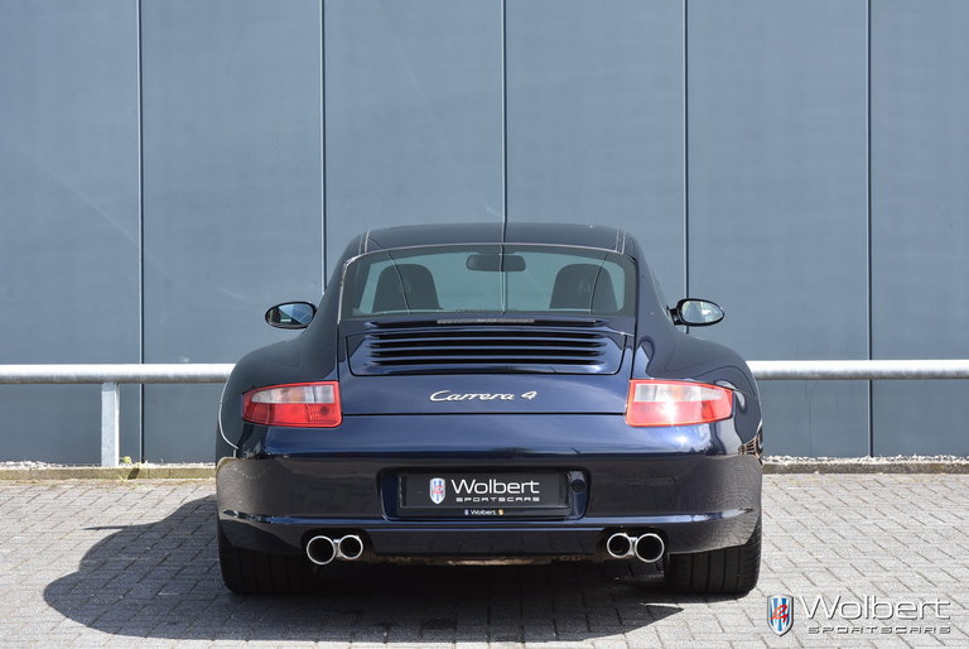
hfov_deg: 28.0
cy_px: 324
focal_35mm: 72
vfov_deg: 19.0
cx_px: 484
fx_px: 1940
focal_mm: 48
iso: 560
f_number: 8
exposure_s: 1/500
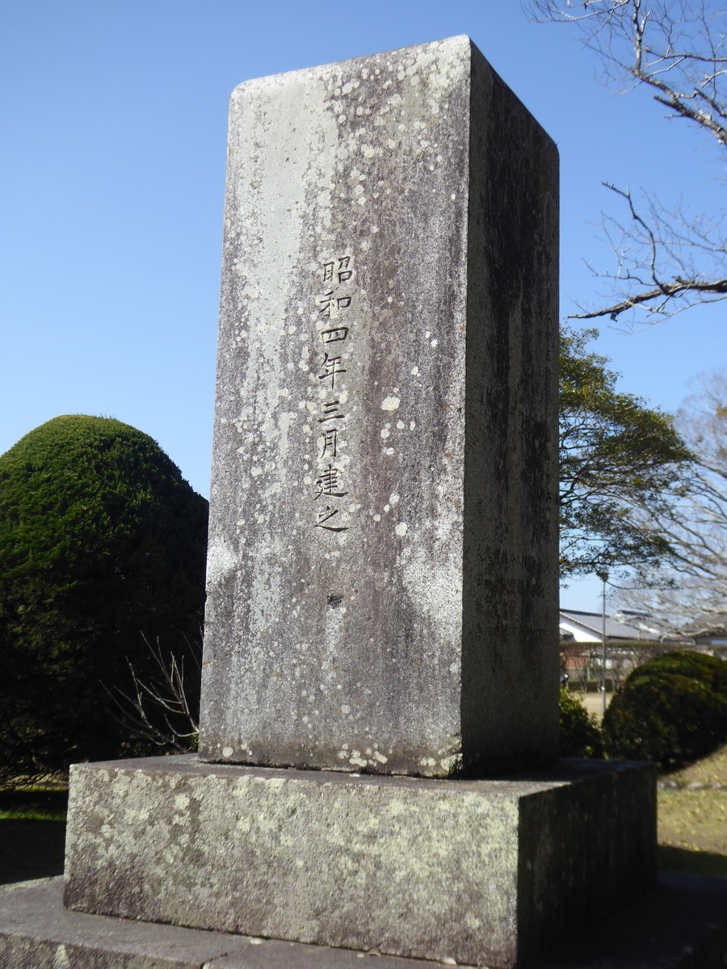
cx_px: 364
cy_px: 484
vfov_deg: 41.2
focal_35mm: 46
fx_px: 1288
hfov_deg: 31.5
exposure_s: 1/640
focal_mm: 7.8
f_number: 3.9
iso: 100
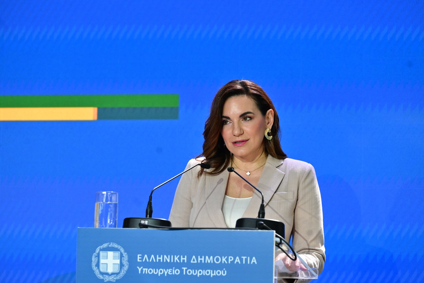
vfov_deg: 8.1
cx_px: 212
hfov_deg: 12.1
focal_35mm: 170
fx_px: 2002
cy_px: 142
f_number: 5
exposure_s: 1/500
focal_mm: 170
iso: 5000
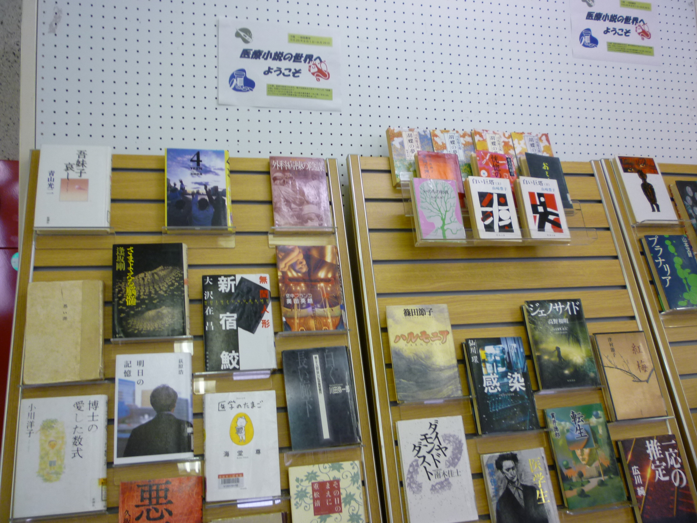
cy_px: 262
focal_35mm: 29
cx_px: 348
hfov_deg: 61.7
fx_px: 584
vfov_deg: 48.2
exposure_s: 1/30
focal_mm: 5.2
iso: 160
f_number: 3.3
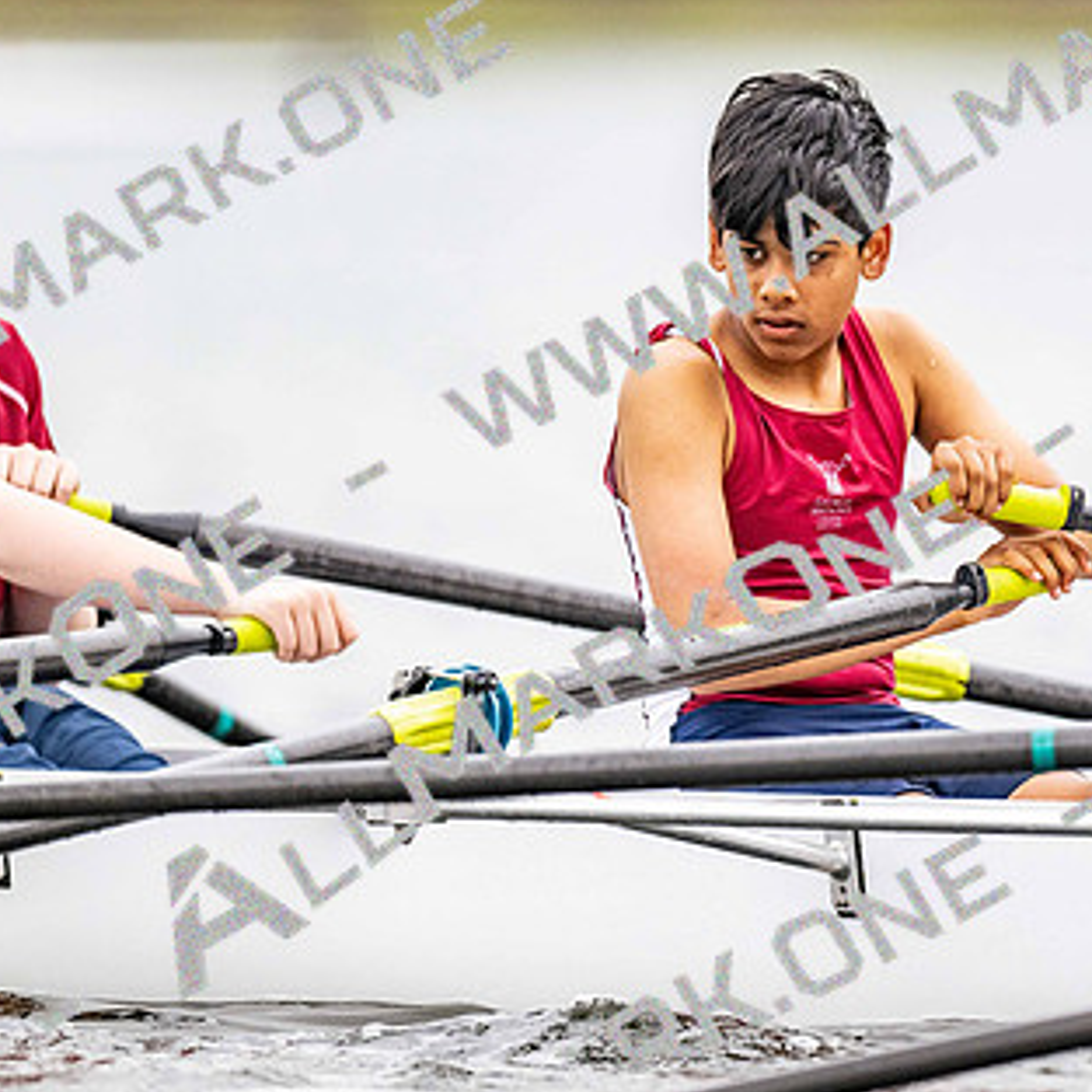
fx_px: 33727
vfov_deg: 1.9
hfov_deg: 1.9
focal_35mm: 945
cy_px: 459
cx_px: 876
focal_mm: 600
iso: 1400
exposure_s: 1/2500
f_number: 4
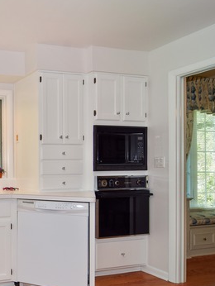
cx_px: -48
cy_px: 167
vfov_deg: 56.5
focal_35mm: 32
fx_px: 265
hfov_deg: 34.5
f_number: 8
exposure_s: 1/20
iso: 200
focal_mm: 12
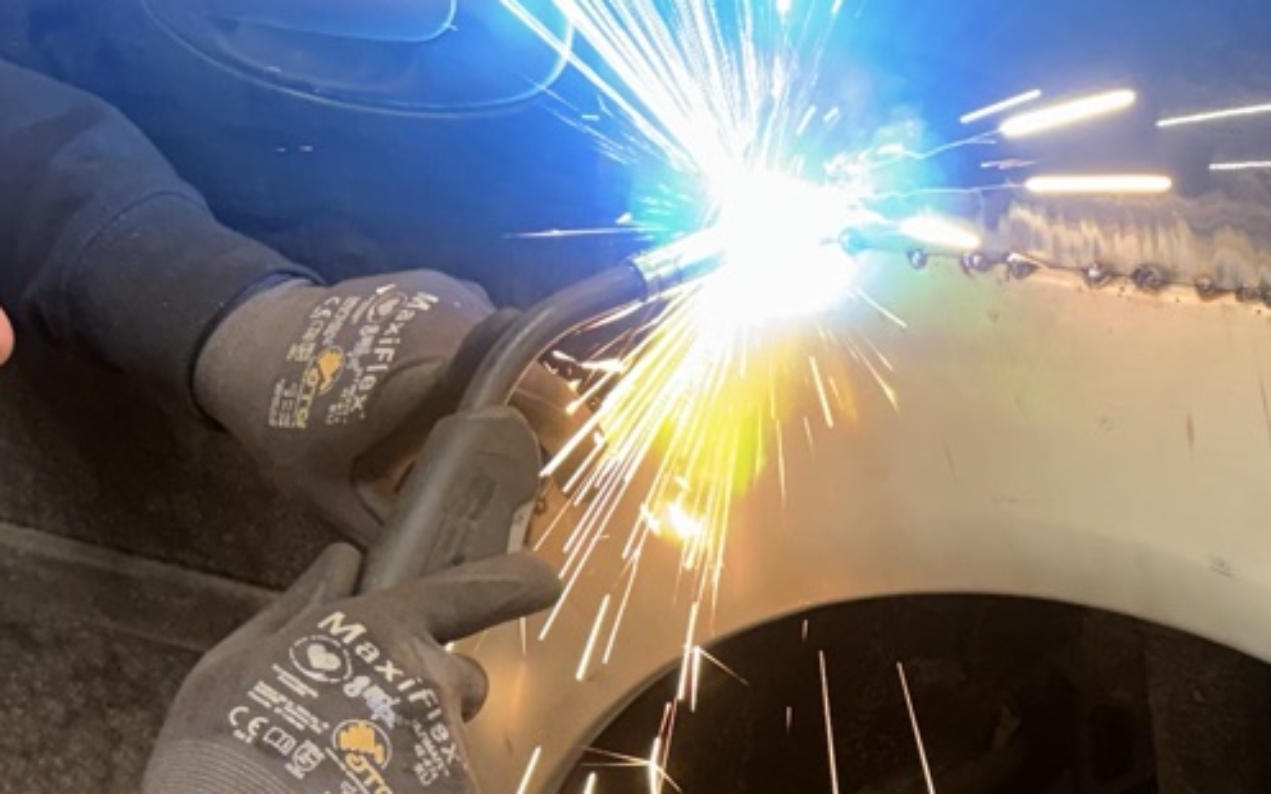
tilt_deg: -26.3
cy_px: 707
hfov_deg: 24.1
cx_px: 1268
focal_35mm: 82
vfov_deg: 15.7
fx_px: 2840
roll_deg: -2.6
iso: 320
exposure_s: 1/50
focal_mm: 6.76
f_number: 1.78
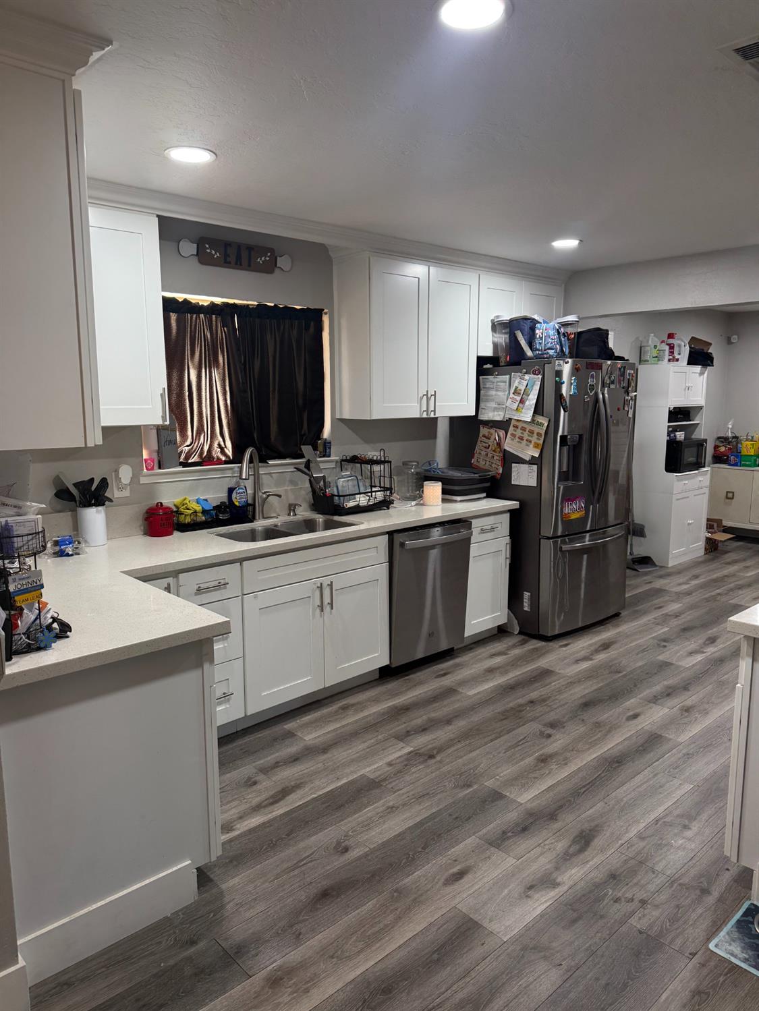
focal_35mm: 24
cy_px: 506
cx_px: 380
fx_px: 701
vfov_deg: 71.6
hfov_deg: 56.8
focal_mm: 6.76
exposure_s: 1/120
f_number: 1.78
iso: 160
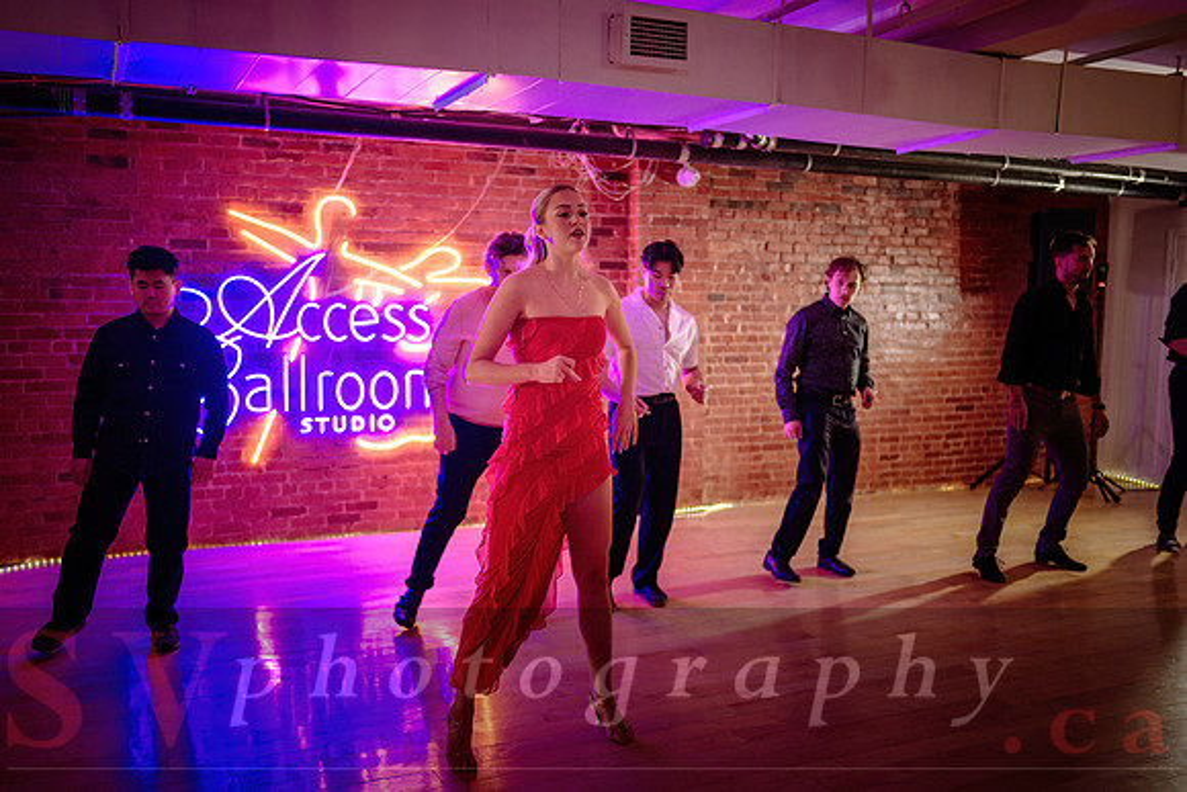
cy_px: 429
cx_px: 537
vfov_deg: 42.4
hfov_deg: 60.3
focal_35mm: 31
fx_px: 1019
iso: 2500
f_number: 1.4
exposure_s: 1/125
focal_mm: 28
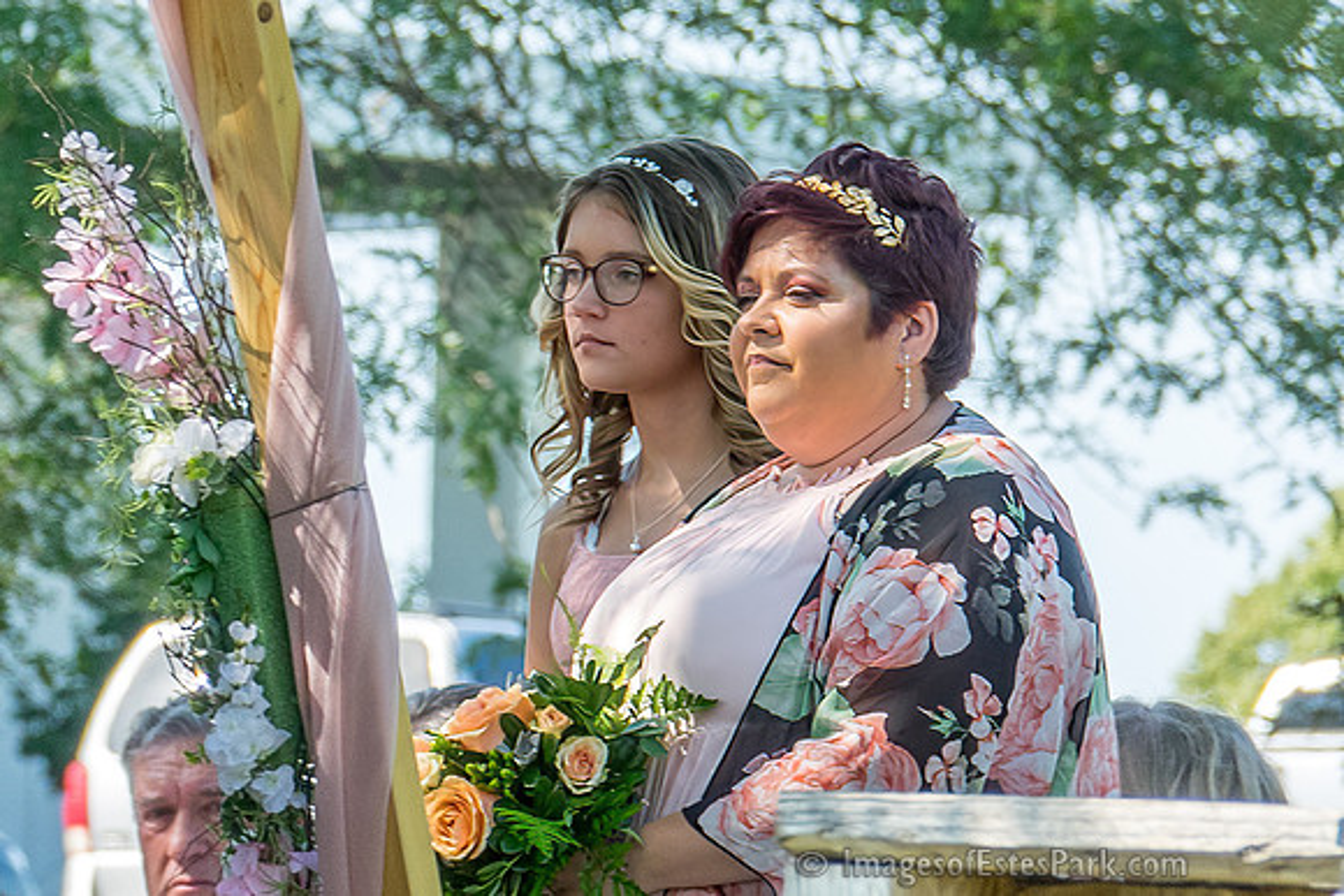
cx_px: 672
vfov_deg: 7.8
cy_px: 448
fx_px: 6609
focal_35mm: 177
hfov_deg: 11.6
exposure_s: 1/320
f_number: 4
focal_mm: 64.84
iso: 100
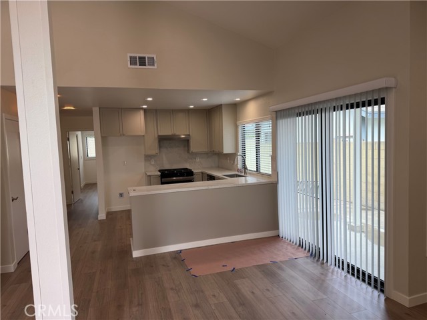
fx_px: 296
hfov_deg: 71.6
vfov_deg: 56.8
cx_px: 214
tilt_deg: -4.0
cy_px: 160
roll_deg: +1.8
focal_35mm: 24
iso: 64
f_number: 1.78
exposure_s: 1/214
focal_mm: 6.76
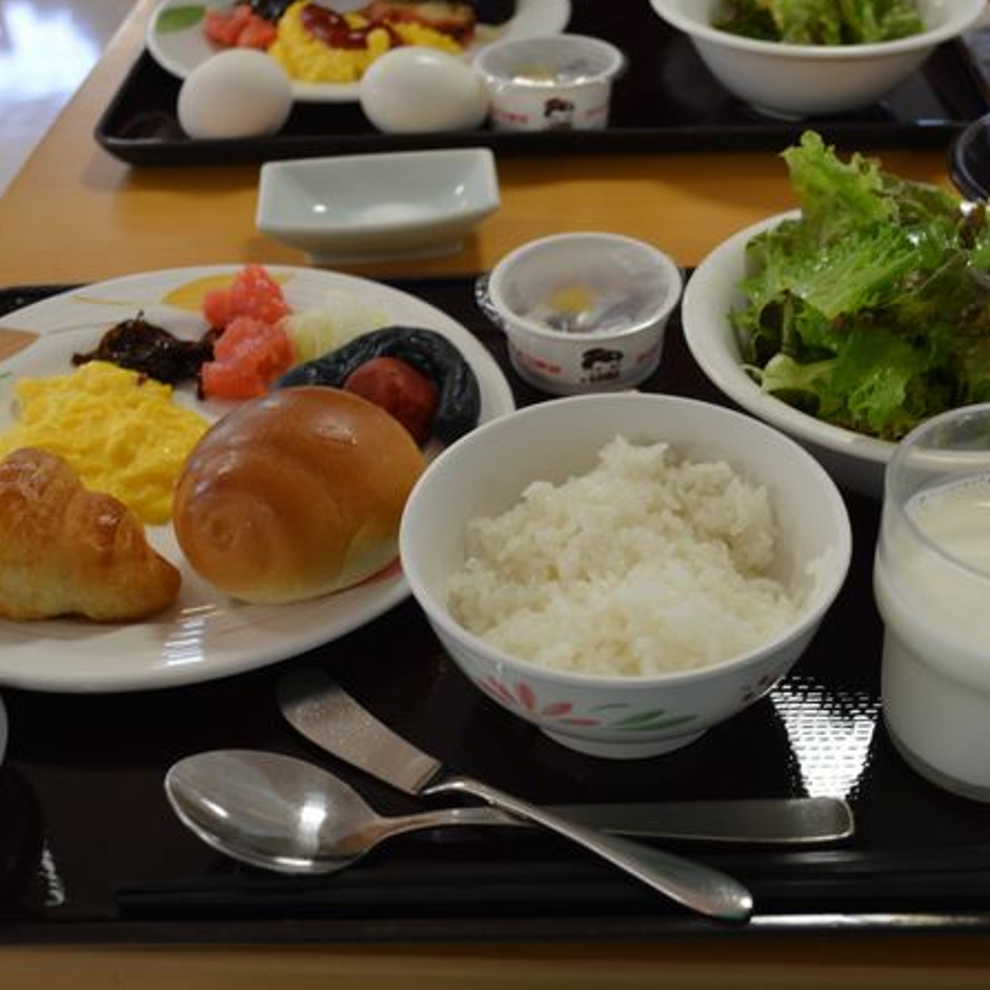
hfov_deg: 38.3
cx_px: 531
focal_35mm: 44
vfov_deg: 38.3
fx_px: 1424
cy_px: 501
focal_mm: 22
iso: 320
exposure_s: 1/40
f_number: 4
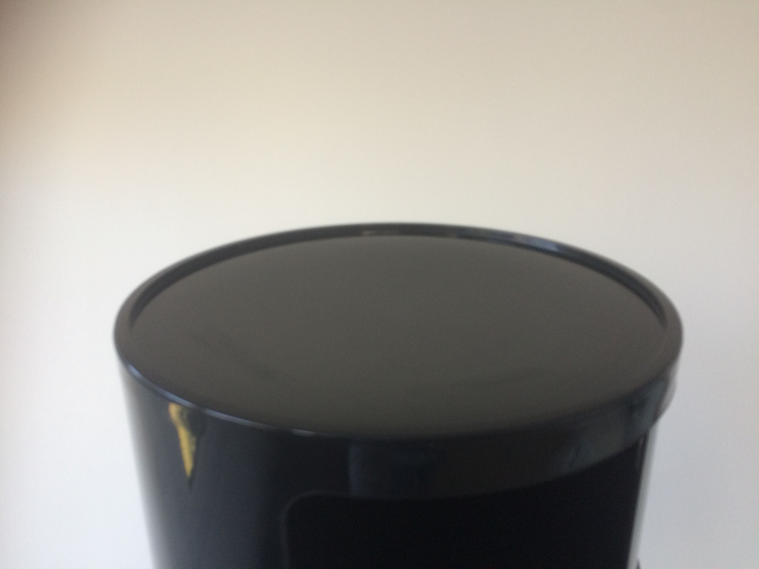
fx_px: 636
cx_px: 380
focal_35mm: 29
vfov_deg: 48.2
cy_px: 284
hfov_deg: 61.7
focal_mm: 4.15
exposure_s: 1/100
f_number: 2.2
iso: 64
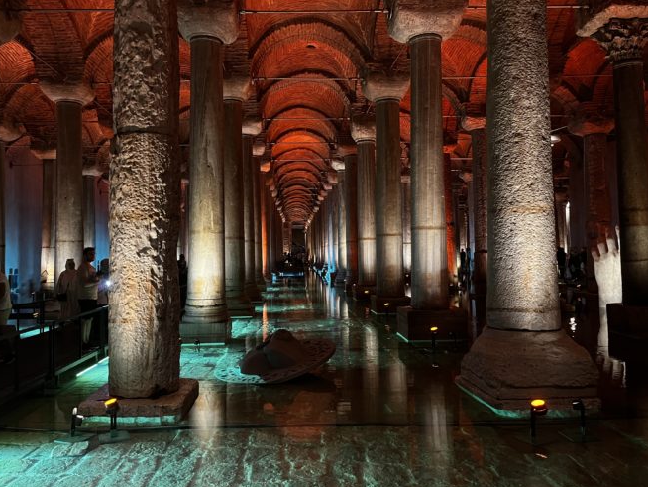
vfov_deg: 48.2
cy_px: 223
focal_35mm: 29
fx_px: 543
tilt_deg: +2.6
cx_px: 301
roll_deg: +1.4
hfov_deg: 61.6
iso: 640
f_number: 1.6
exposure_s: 1/27
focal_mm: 5.1
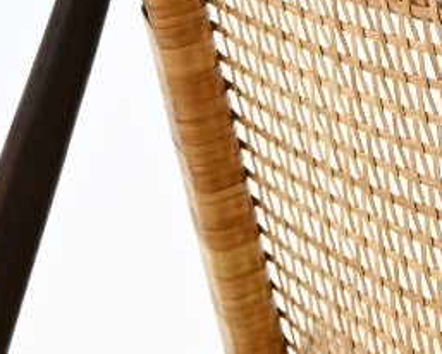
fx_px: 2792
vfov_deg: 7.3
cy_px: 125
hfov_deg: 8.9
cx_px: 626
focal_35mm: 213
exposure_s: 1/125
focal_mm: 32.5
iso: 1800
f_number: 4
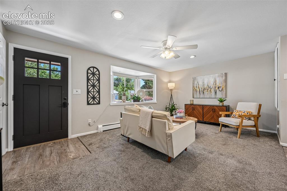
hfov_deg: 104.3
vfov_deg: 81.2
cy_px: 96
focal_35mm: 14
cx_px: 144
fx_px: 112
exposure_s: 1/15
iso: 220
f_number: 9
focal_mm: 14
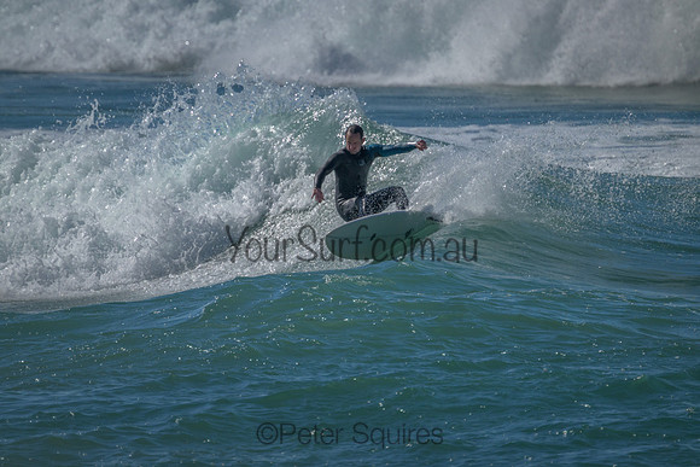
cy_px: 234
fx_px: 15558
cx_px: 350
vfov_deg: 1.7
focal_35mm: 800
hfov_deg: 2.6
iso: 1100
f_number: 11
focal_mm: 800
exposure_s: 1/2000
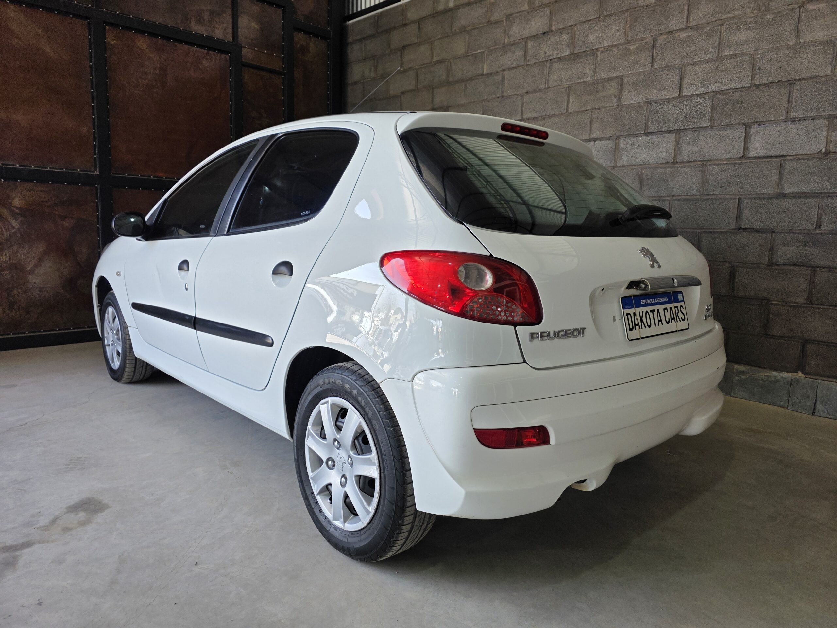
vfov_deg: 58.9
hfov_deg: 73.9
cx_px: 418
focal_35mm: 23
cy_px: 314
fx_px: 556
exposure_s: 1/180
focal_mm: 6.3
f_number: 1.7
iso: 64
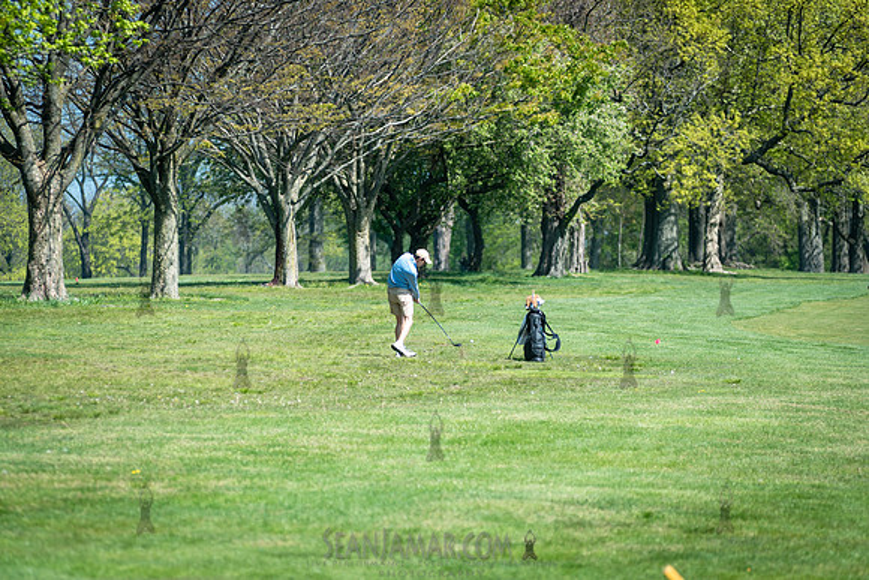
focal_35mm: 200
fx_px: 4829
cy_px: 290
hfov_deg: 10.3
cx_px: 434
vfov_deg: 6.9
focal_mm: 200
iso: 100
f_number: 3.5
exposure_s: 1/1000
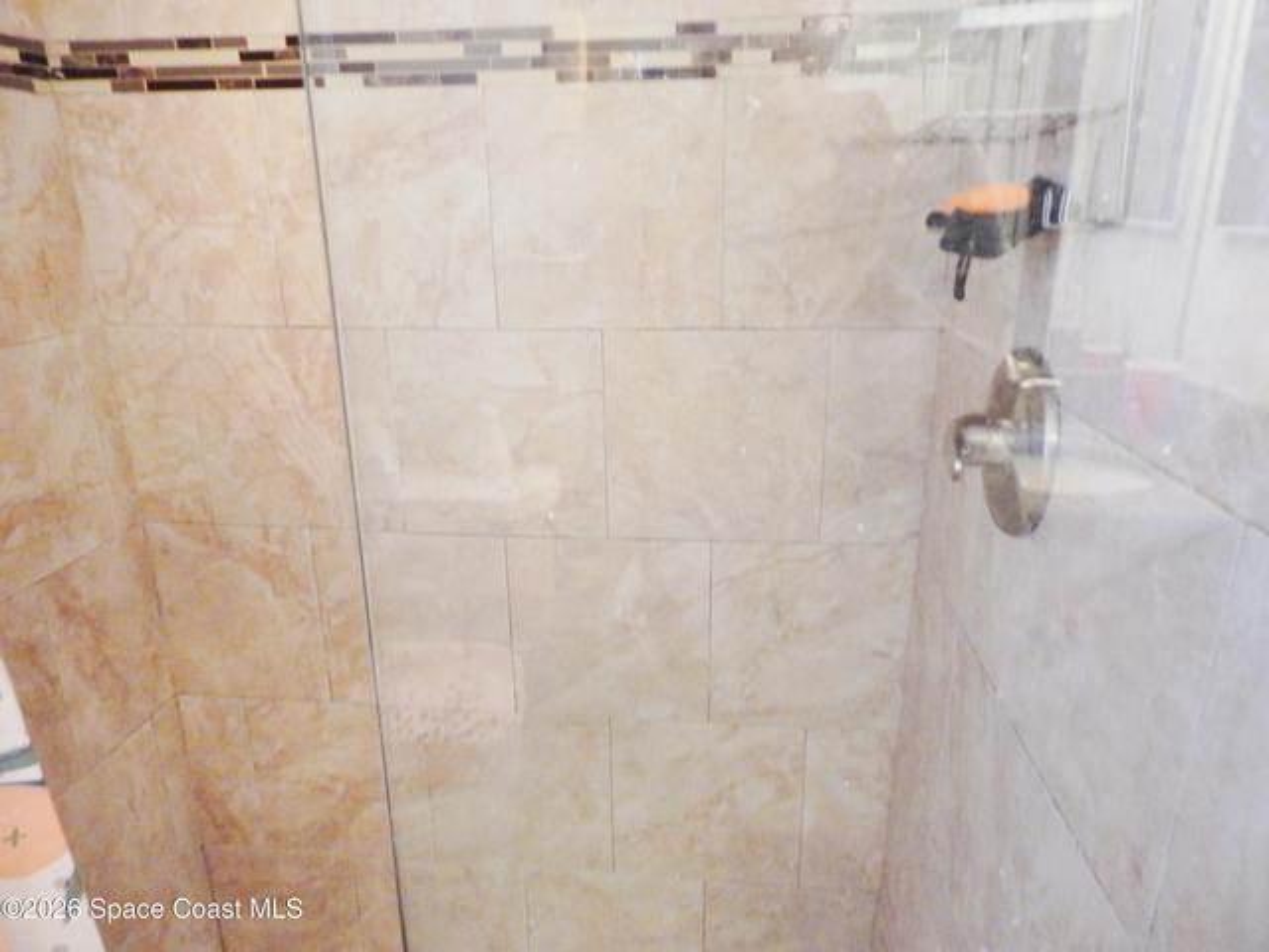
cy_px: 476
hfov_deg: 76.4
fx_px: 807
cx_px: 634
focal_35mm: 22
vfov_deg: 61.1
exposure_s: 1/20
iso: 400
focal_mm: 4
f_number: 3
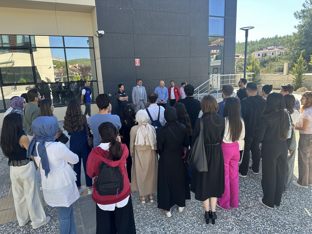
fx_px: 216
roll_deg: +2.2
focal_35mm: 24
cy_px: 117
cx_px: 156
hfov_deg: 71.6
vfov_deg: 56.8
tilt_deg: -11.7
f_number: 1.78
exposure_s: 1/680
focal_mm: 6.86
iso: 80
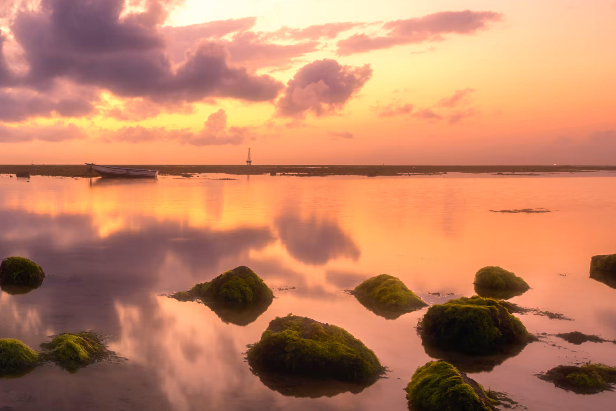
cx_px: 28
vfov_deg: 34.1
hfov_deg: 43.8
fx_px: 668
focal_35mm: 39
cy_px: 249
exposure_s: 1
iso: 160
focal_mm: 18
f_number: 11
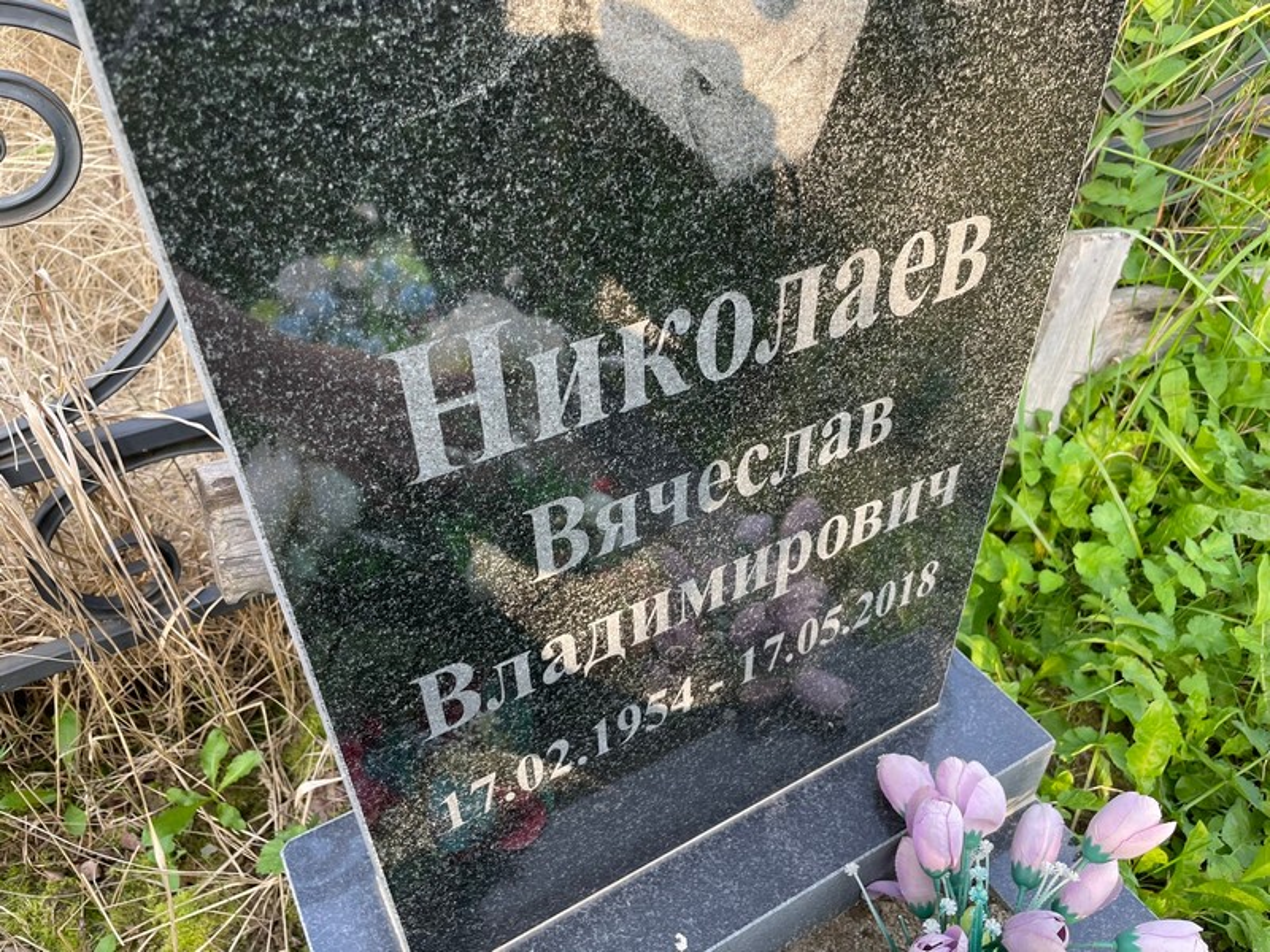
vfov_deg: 53.1
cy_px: 476
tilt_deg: -39.2
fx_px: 954
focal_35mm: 26
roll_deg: +1.3
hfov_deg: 67.3
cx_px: 635
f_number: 1.6
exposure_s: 1/121
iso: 40
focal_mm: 4.2
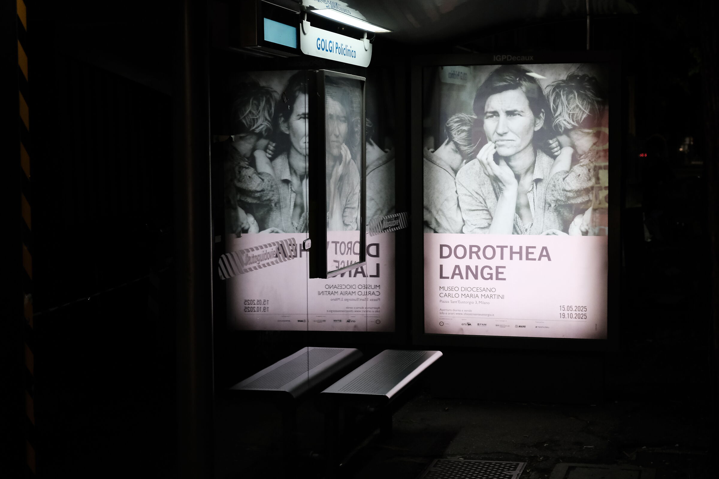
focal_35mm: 61
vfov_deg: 22.3
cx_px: 360
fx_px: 1218
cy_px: 240
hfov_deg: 32.9
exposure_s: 1/105
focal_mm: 40.7
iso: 3200
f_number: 4
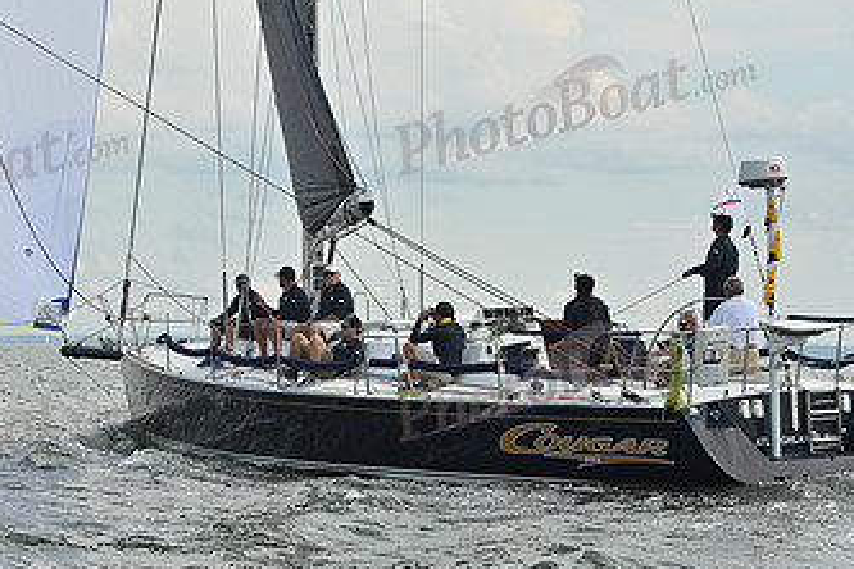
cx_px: 264
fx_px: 2894
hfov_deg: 16.7
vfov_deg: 11.2
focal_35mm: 122
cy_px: 278
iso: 320
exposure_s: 1/1600
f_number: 7.1
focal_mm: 70
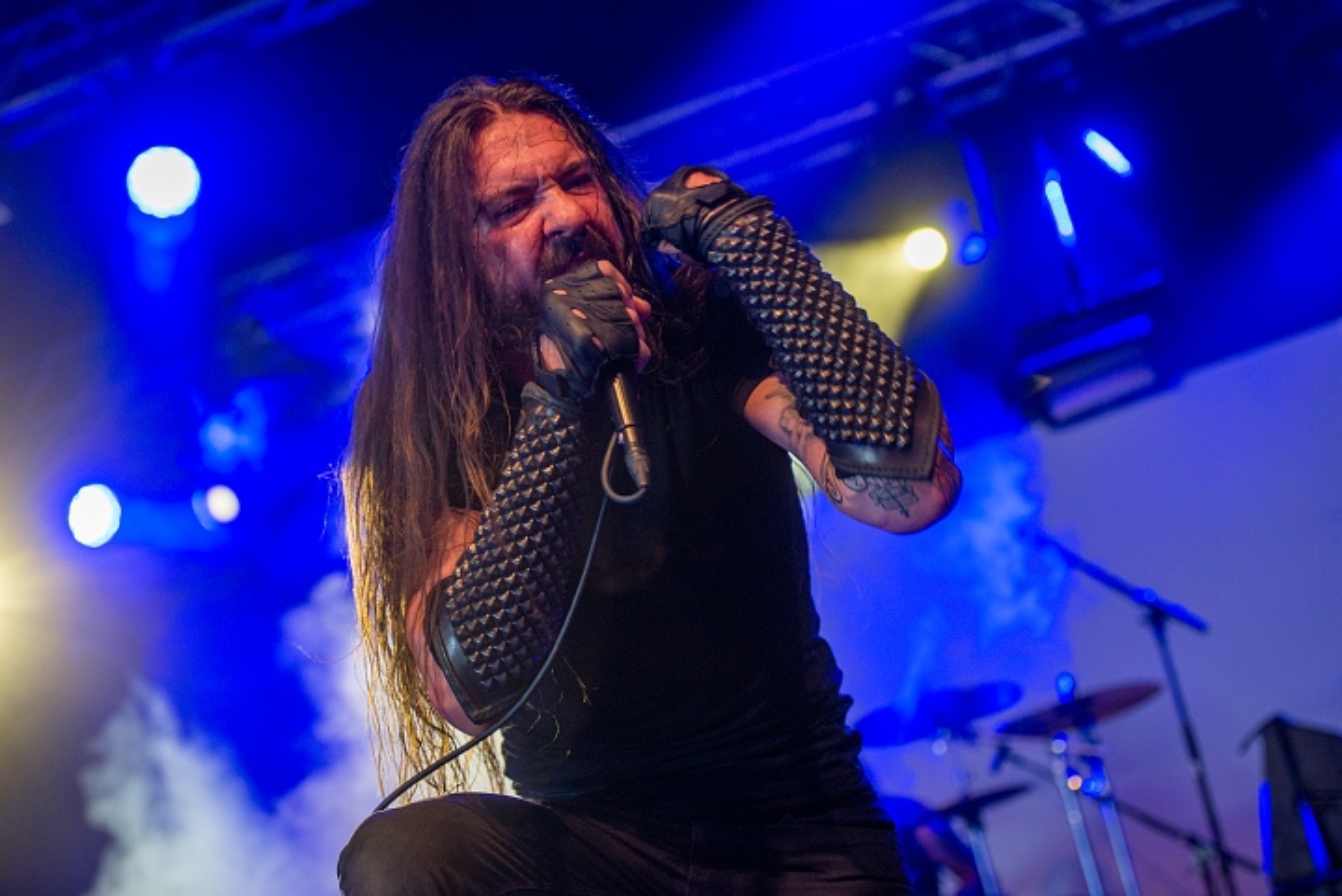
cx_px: 671
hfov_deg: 28.8
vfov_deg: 19.5
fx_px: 2611
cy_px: 448
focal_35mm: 70
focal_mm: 70
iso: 640
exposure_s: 1/100
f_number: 3.2
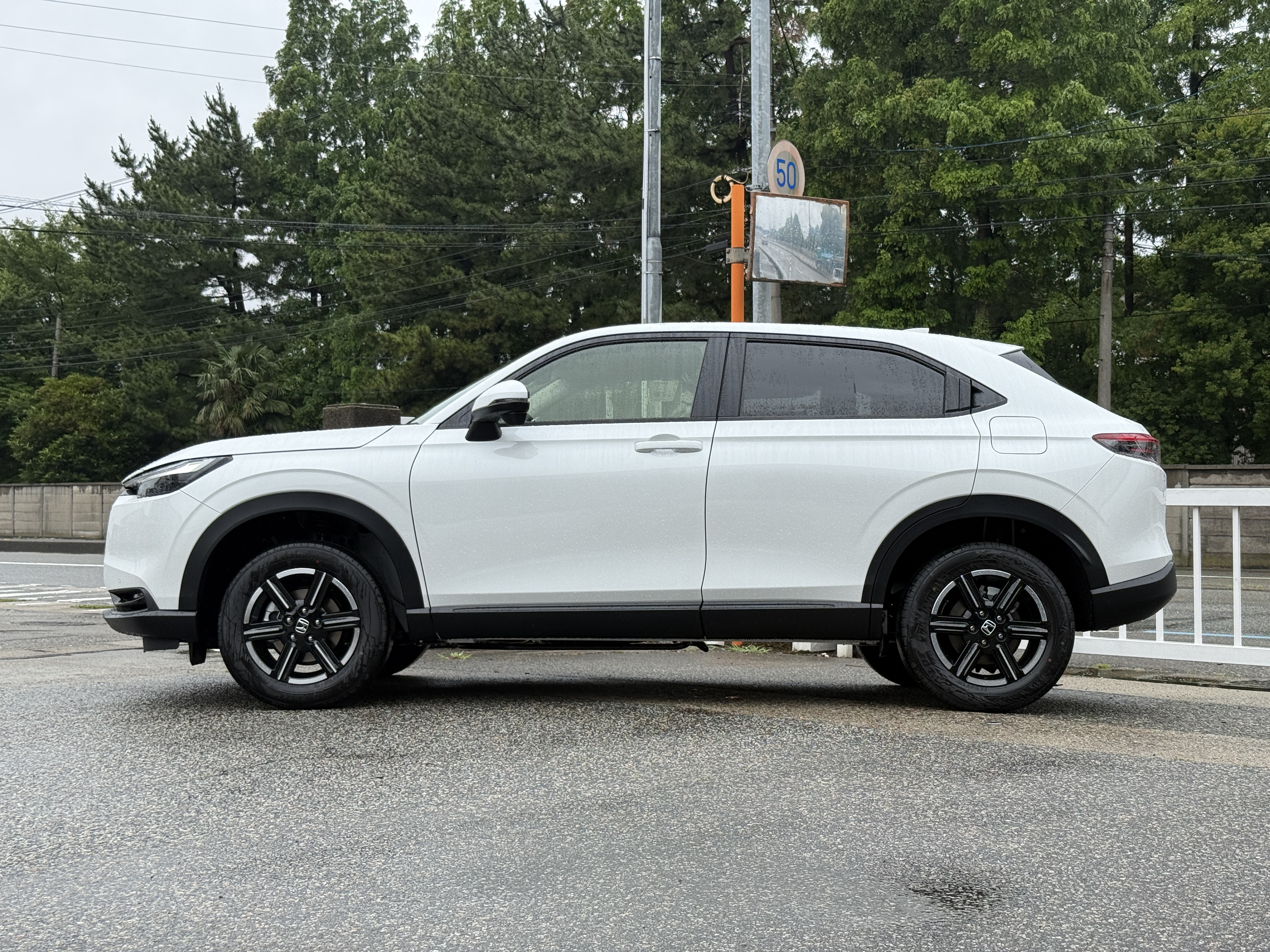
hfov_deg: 39.7
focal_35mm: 48
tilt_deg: +0.9
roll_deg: -0.3
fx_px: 1761
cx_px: 635
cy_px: 476
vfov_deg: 30.3
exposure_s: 1/1456
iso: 64
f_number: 1.78
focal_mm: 6.76
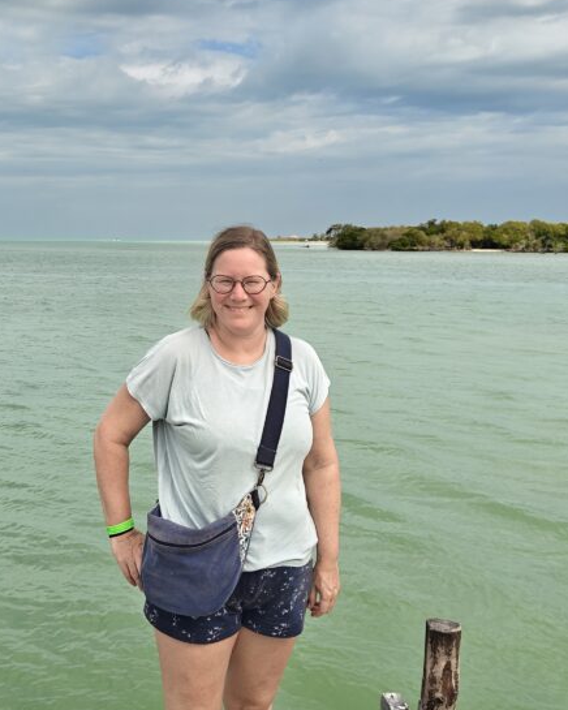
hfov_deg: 33.9
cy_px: 314
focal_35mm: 44
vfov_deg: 41.9
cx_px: 201
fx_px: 925
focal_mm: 5.59
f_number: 1.8
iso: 80
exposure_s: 1/2689
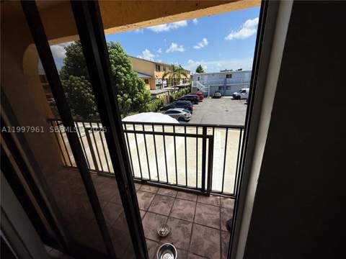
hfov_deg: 102.1
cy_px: 130
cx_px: 173
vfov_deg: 85.7
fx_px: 140
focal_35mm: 14
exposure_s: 1/4425
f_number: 2.2
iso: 50
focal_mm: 2.22
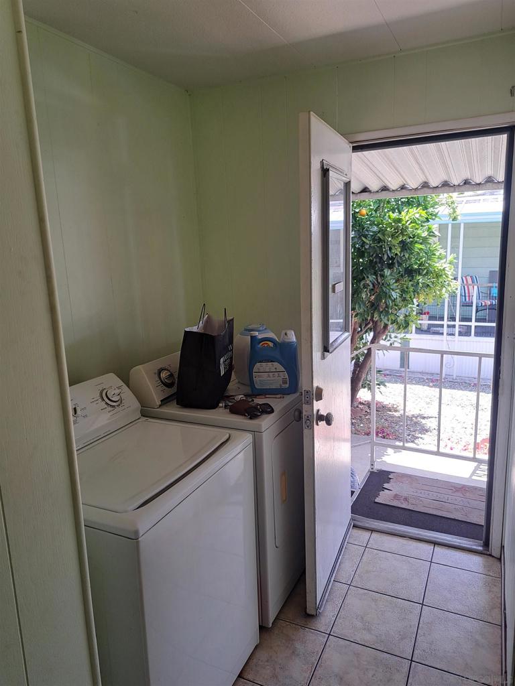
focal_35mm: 24
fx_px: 476
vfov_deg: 71.6
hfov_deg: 56.8
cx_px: 258
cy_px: 343
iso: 50
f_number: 1.8
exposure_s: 1/60
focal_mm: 5.23
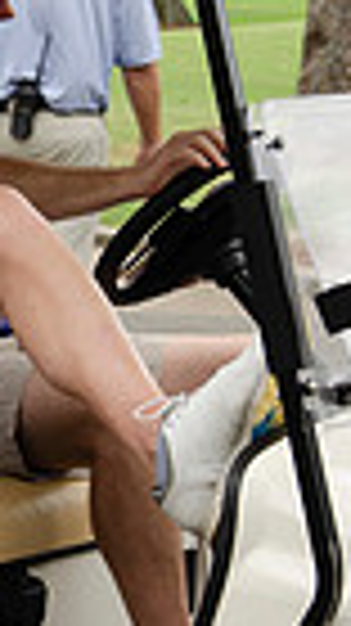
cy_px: 243
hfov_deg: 5.3
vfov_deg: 9.4
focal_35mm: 229
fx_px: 3796
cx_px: -86
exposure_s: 1/500
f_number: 7.1
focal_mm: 45
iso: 400
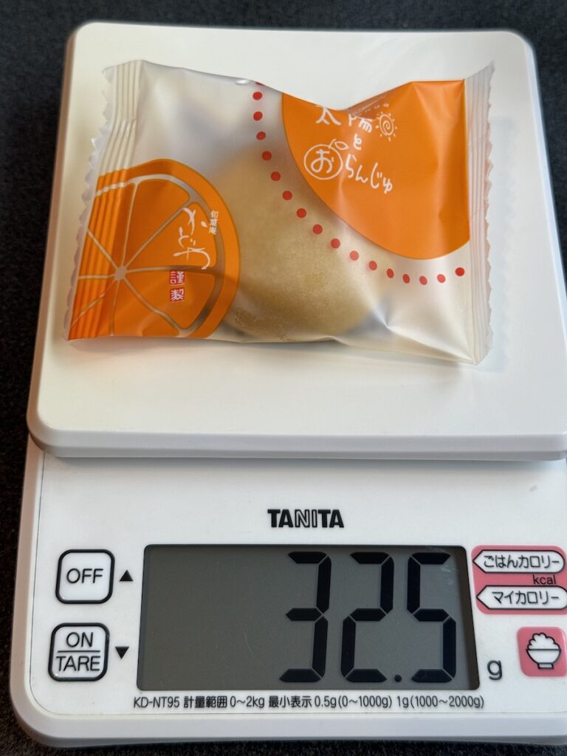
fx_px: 1048
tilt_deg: -61.5
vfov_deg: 39.7
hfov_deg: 30.3
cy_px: 378
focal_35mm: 48
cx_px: 284
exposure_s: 1/120
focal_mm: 6.86
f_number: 1.78
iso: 100
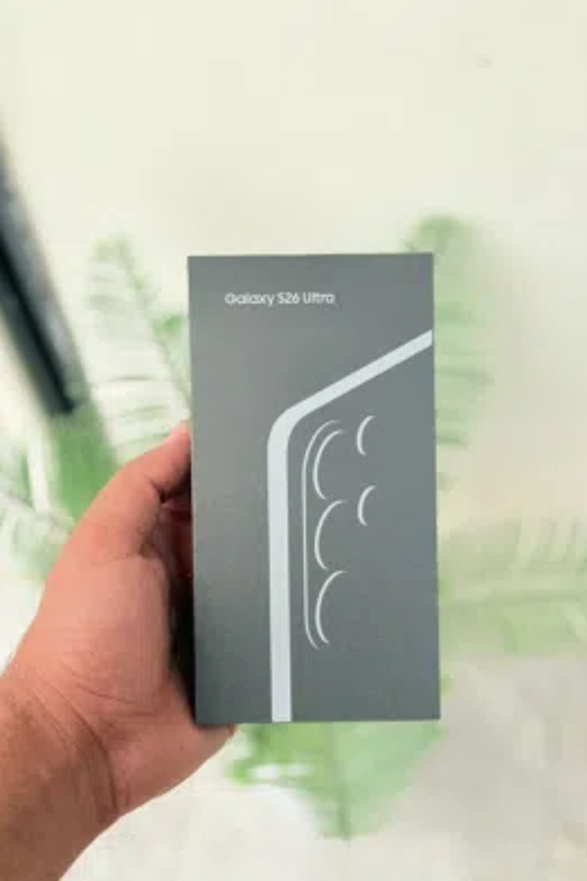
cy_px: 436
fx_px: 1248
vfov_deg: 38.9
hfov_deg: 26.4
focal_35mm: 51
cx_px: 328
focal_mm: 6.76
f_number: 1.78
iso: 80
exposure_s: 1/1070
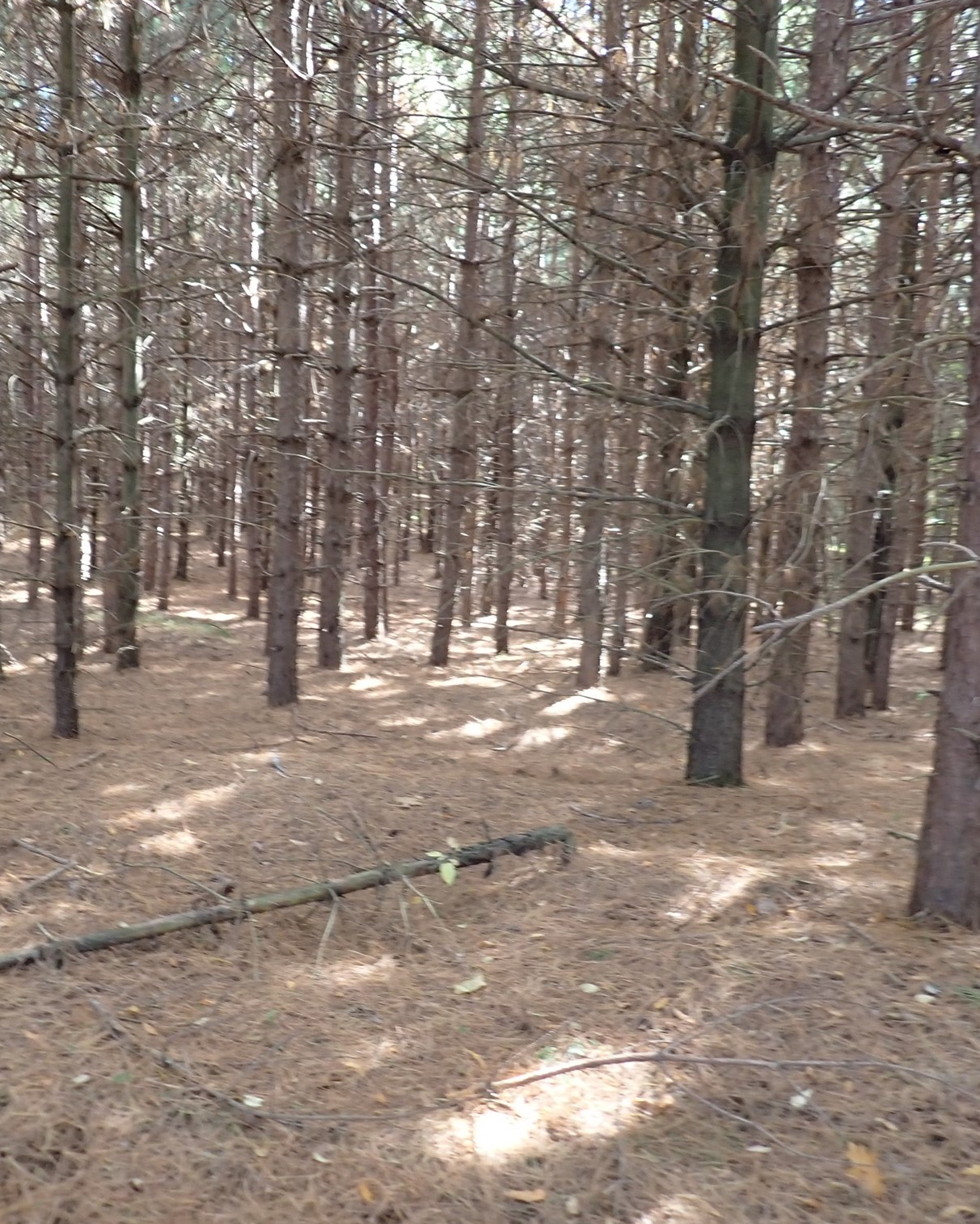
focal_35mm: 33
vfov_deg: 54.2
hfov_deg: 44.2
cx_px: 363
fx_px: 1196
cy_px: 612
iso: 200
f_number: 2
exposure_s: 1/50
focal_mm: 4.5
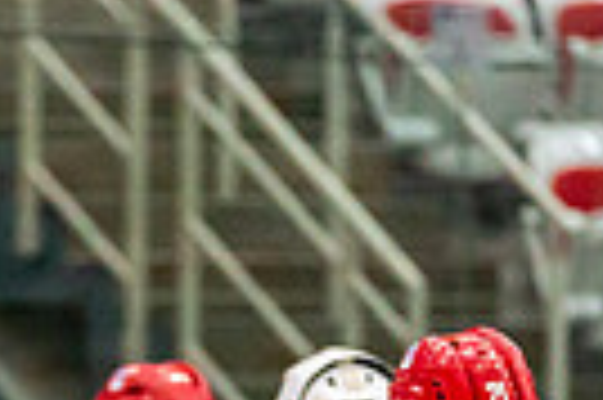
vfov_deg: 1.6
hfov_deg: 2.4
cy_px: 764
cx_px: -42
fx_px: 14337
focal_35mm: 857
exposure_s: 1/1250
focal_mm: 179
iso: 3200
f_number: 2.8
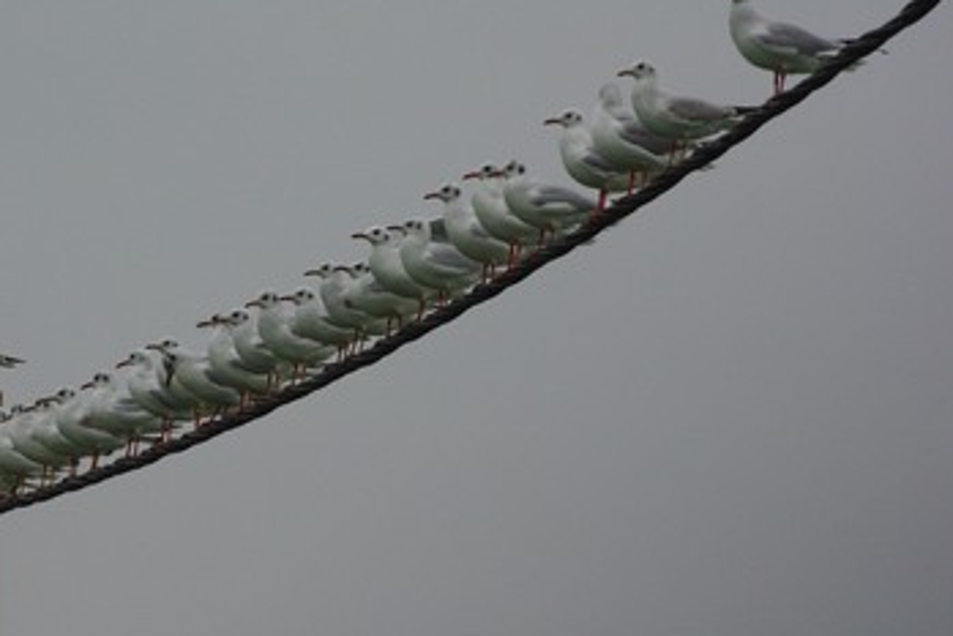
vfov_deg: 2.6
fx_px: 14009
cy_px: 276
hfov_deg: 3.9
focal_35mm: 529
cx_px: 407
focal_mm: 300
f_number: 8
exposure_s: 1/750
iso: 800
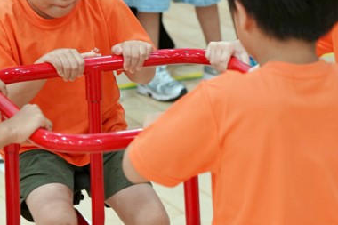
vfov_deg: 8.2
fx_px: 1558
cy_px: 44
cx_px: 170
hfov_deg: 12.4
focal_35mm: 166
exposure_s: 1/160
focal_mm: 70
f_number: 4
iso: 1600
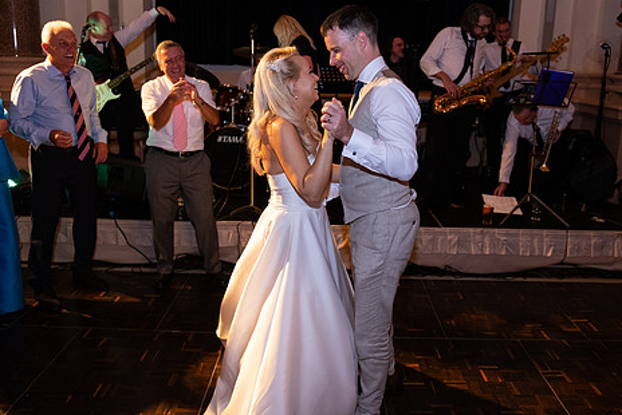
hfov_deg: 61.9
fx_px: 519
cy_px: 172
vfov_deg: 43.5
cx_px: 327
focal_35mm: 30
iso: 1250
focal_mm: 24
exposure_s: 1/160
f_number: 3.5
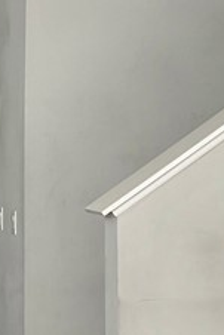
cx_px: -212
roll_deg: -0.6
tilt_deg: -1.4
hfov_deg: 11.1
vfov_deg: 18.1
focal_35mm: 113
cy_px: 130
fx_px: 1053
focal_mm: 6.76
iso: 200
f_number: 1.78
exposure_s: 1/92
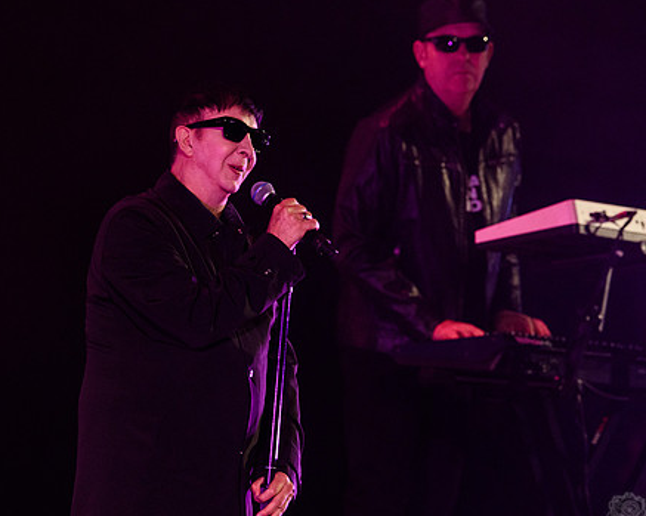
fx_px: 9458
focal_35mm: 495
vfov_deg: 3.1
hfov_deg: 3.9
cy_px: 230
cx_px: 344
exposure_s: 1/160
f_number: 5.6
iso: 4000
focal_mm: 360
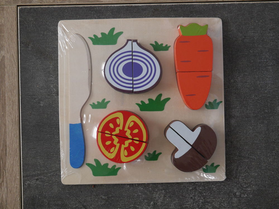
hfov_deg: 42.9
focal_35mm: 44
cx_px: 140
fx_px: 355
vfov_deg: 32.9
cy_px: 104
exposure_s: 1/60
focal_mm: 22
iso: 1000
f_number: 4.7
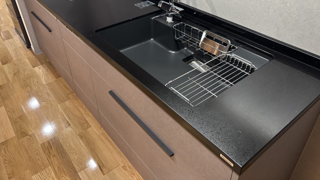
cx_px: 160
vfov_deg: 39.7
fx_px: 246
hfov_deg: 66.1
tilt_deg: -33.8
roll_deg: +1.7
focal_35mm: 29
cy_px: 59
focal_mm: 5.96
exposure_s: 1/60
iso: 320
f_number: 1.6
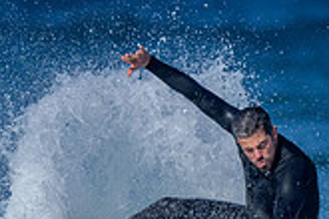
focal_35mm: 3849
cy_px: 437
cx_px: 130
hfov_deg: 0.5
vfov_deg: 0.4
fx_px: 35173
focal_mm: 800
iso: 180
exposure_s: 1/2000
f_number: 6.3
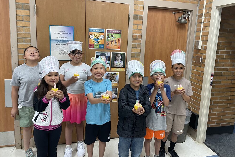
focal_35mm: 28
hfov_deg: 65.5
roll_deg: -2.5
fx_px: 183
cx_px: 120
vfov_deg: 46.3
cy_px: 70
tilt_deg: -9.7
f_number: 1.6
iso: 125
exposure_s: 1/60
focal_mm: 4.2
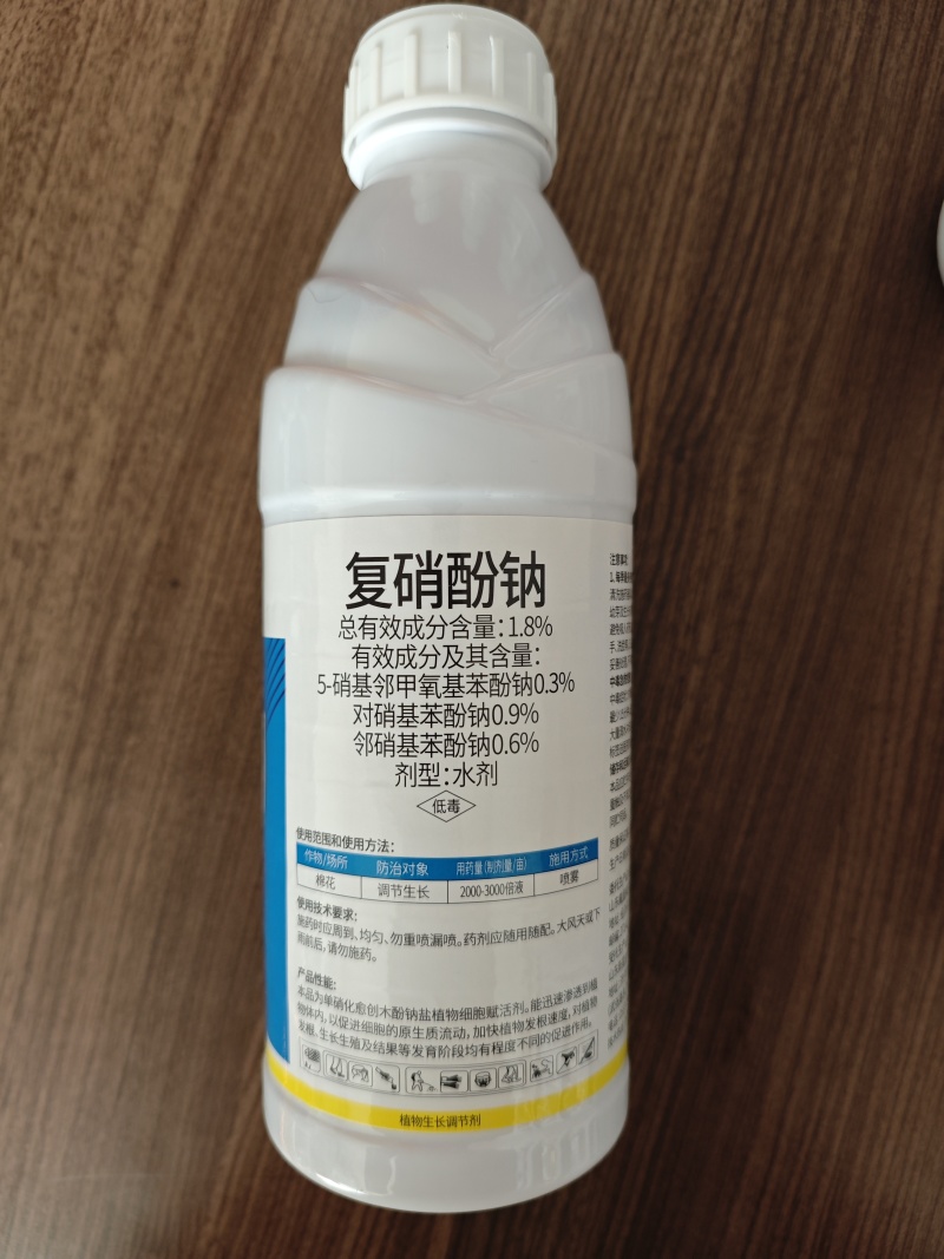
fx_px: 836
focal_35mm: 23
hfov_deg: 58.9
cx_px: 472
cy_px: 630
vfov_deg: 73.9
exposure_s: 1/100
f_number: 1.6
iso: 320
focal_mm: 6.55
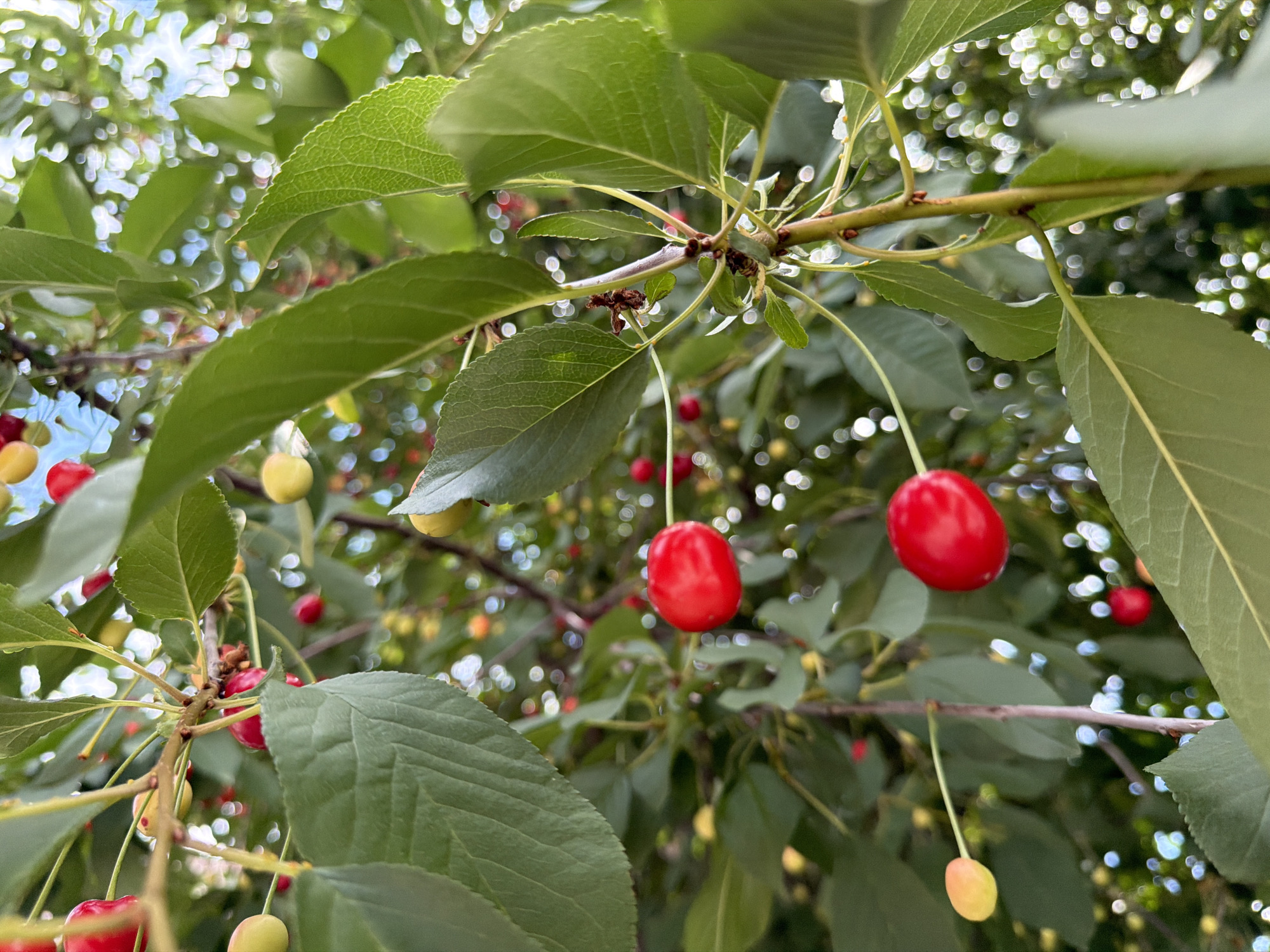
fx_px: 881
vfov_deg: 56.8
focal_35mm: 24
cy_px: 476
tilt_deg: +48.7
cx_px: 635
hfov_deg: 71.6
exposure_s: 1/2907
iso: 400
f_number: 1.78
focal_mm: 6.76
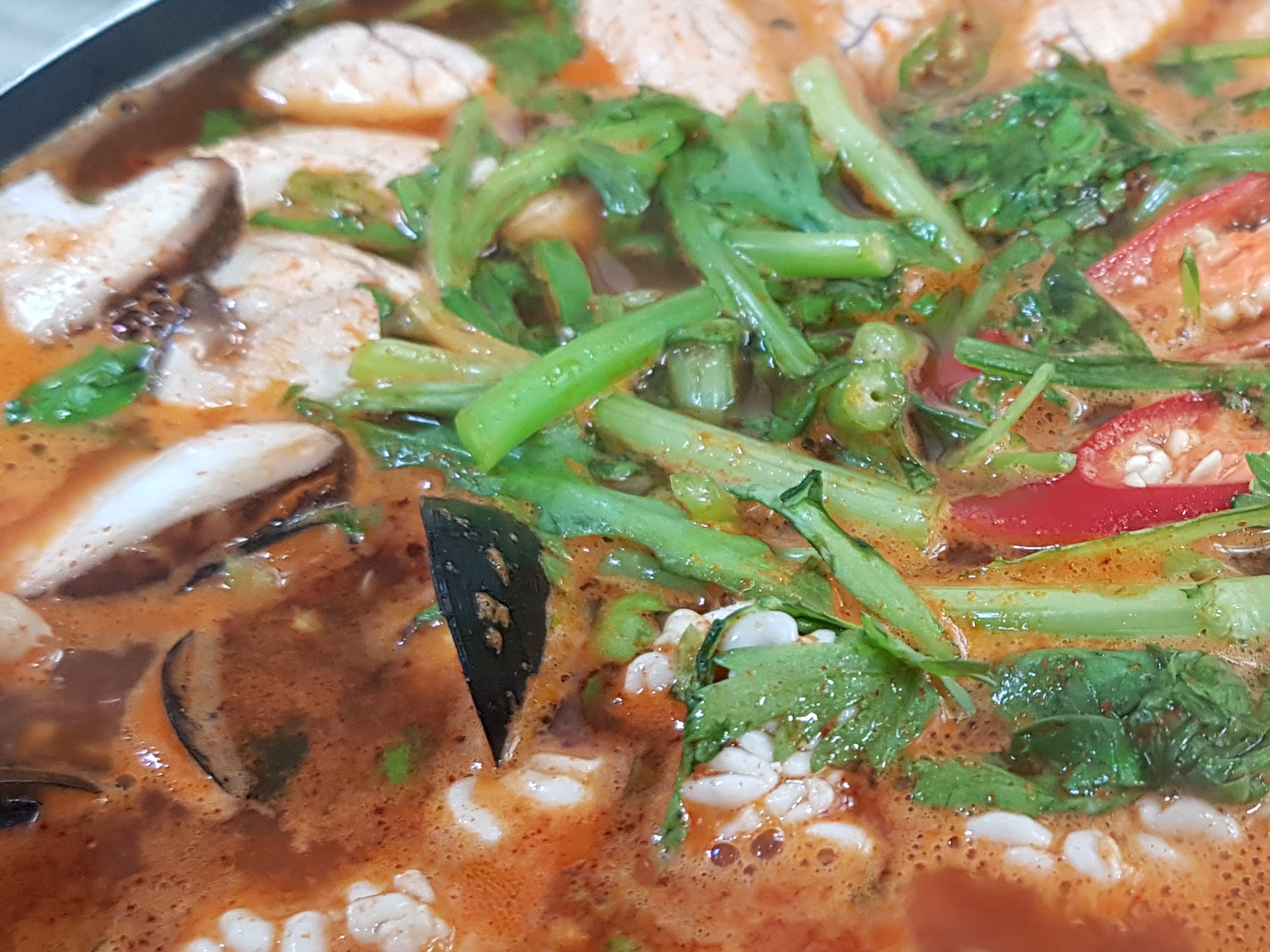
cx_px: 1117
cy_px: 637
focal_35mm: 56
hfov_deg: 32.8
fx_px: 2055
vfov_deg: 26.0
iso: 200
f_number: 1.7
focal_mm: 4.2
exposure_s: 1/30
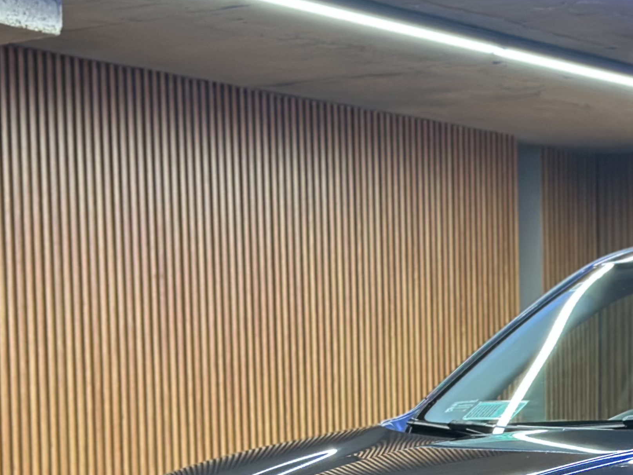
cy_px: 541
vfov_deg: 12.1
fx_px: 2195
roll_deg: +1.3
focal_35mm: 120
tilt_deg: -3.3
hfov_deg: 16.0
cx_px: 690
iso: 320
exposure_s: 1/50
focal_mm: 6.86
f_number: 1.78
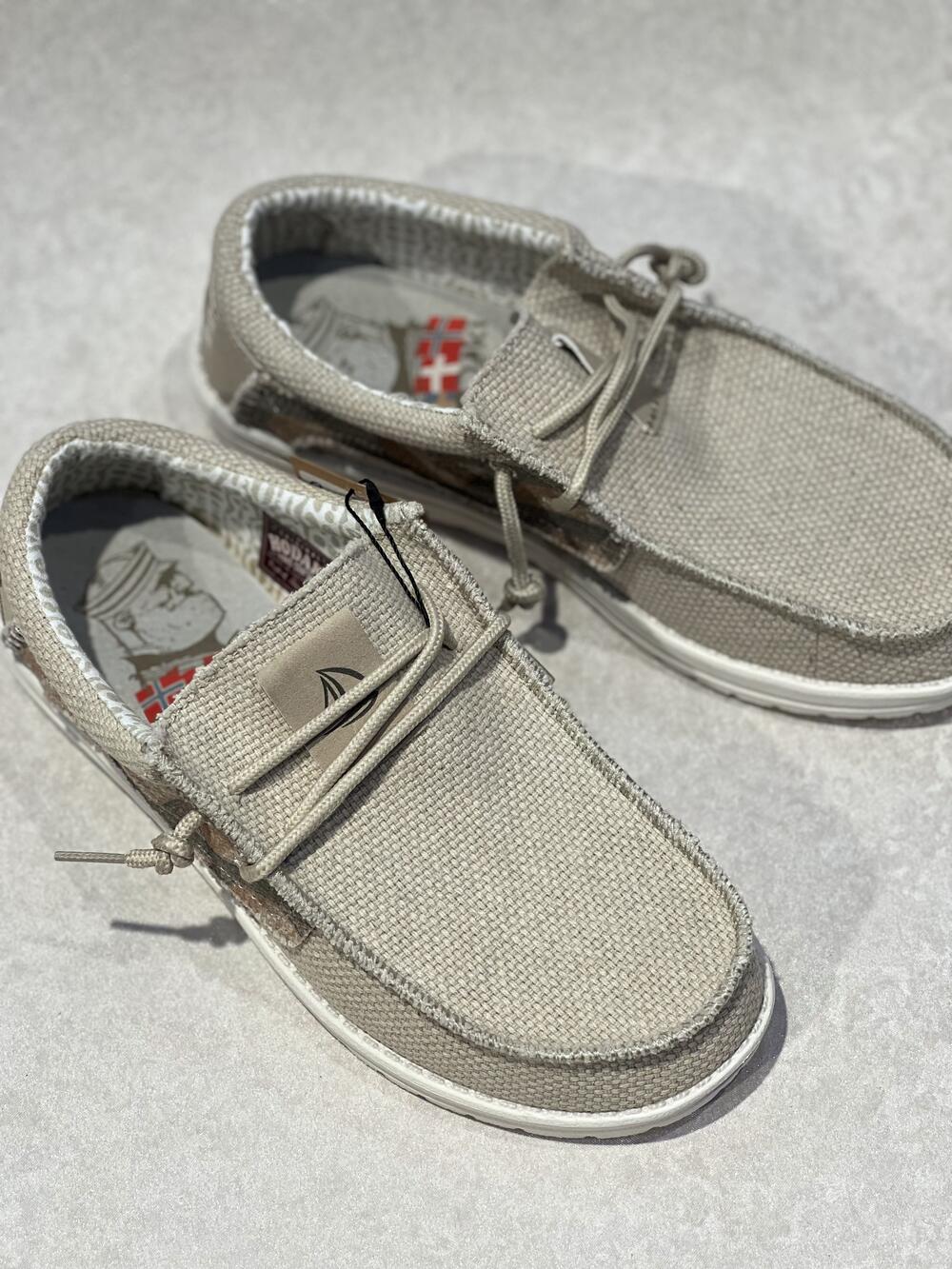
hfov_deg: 19.1
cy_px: 634
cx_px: 476
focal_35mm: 77
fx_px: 2823
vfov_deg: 25.3
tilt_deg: -57.8
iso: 50
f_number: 2.8
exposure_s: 1/100
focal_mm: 9
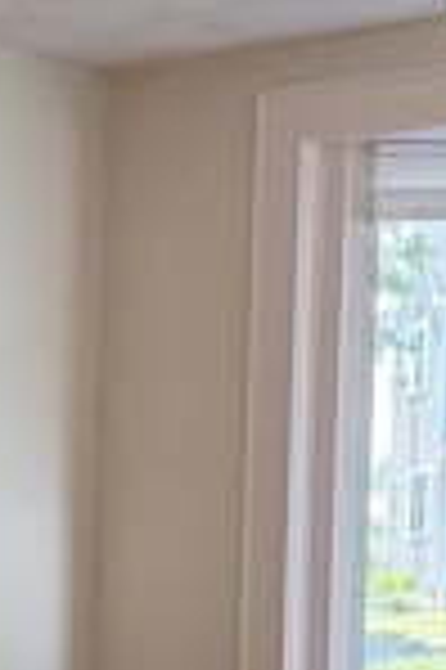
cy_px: 814
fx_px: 2403
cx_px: -144
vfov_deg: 15.3
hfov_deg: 10.4
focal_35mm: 129
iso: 200
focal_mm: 6.76
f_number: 1.78
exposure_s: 1/120
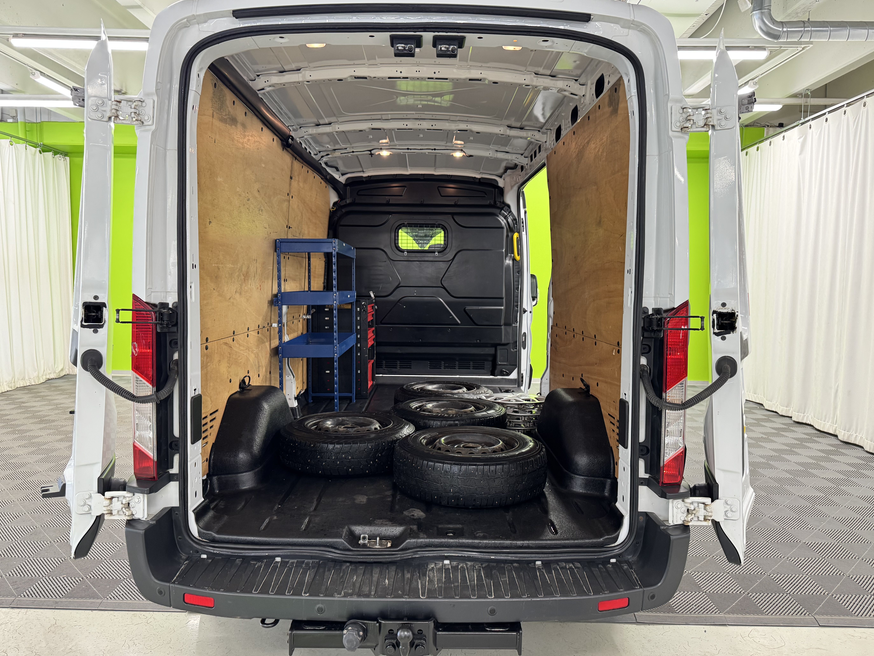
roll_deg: -1.7
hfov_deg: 69.4
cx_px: 434
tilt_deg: -4.7
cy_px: 326
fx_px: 631
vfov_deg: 54.9
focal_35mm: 25
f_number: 1.78
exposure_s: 1/50
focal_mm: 6.76
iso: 250
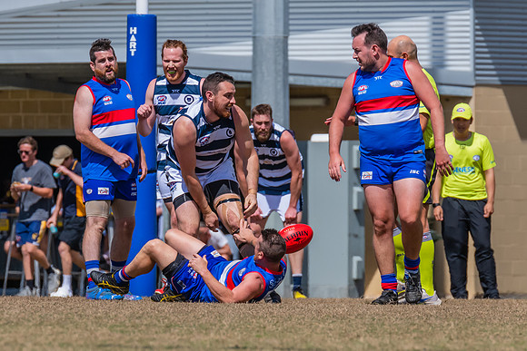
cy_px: 185
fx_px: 10778
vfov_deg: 1.9
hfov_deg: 2.8
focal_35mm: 736
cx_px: 223
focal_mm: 420
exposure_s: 1/1600
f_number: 10
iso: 800
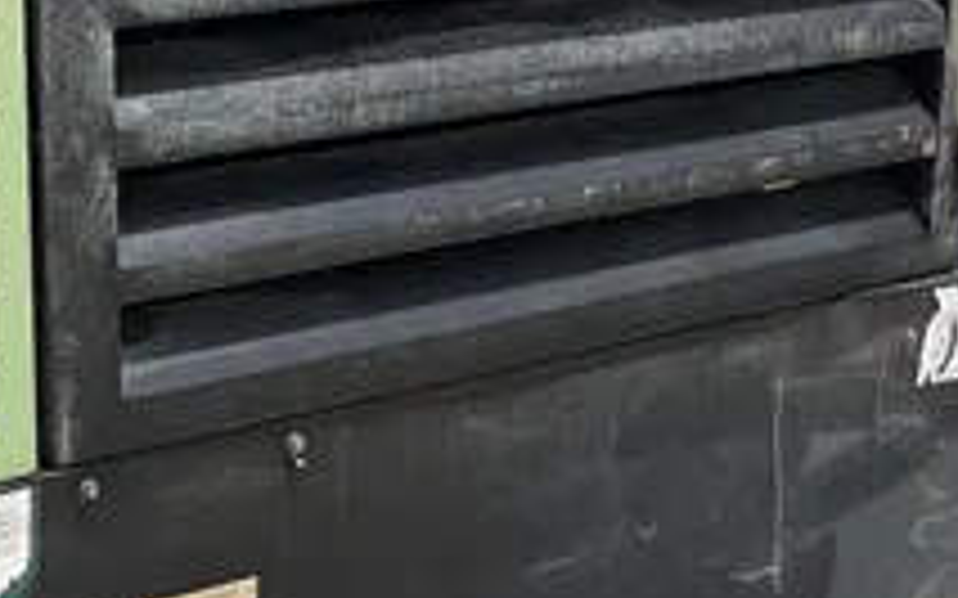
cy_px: 479
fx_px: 2480
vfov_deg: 13.7
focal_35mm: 95
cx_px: -49
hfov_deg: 21.0
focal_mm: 5.1
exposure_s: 1/4016
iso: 50
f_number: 1.6
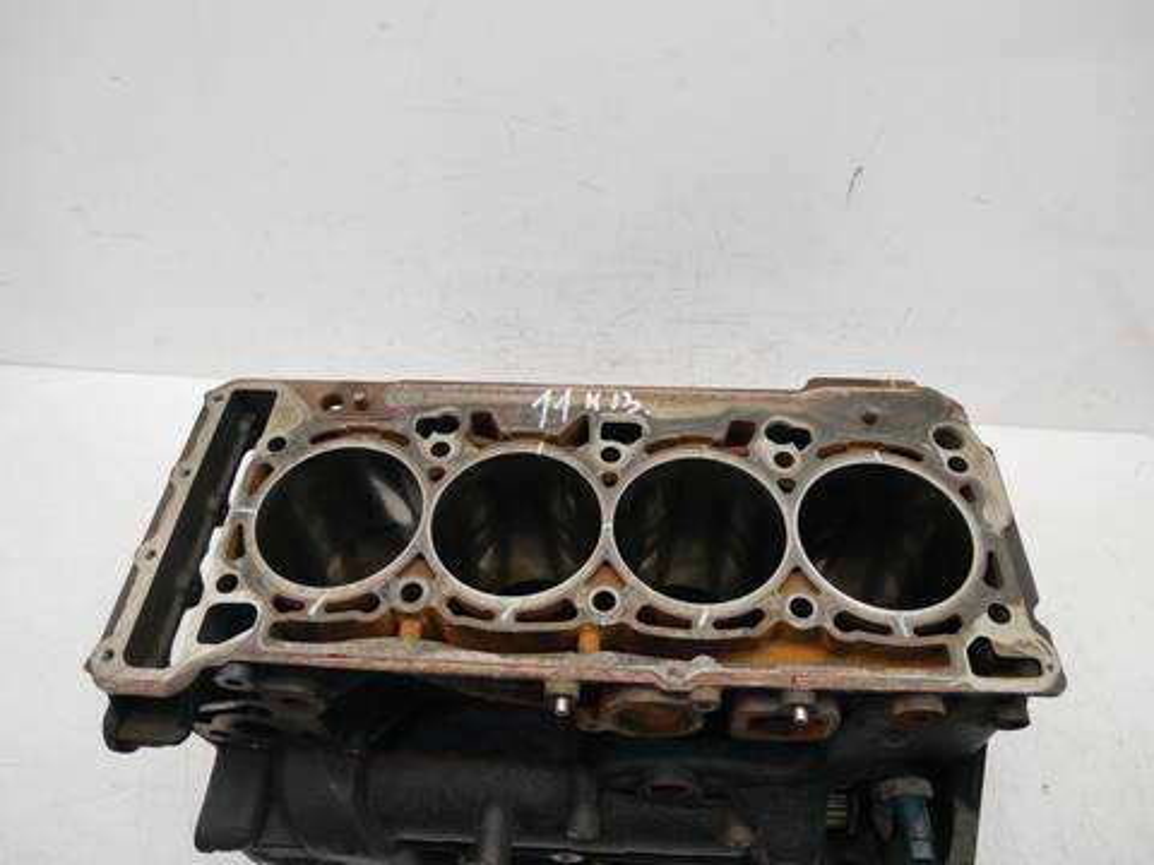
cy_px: 432
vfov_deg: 56.8
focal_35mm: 24
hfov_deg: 71.6
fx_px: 800
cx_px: 577
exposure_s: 1/60
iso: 400
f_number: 3.5
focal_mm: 12
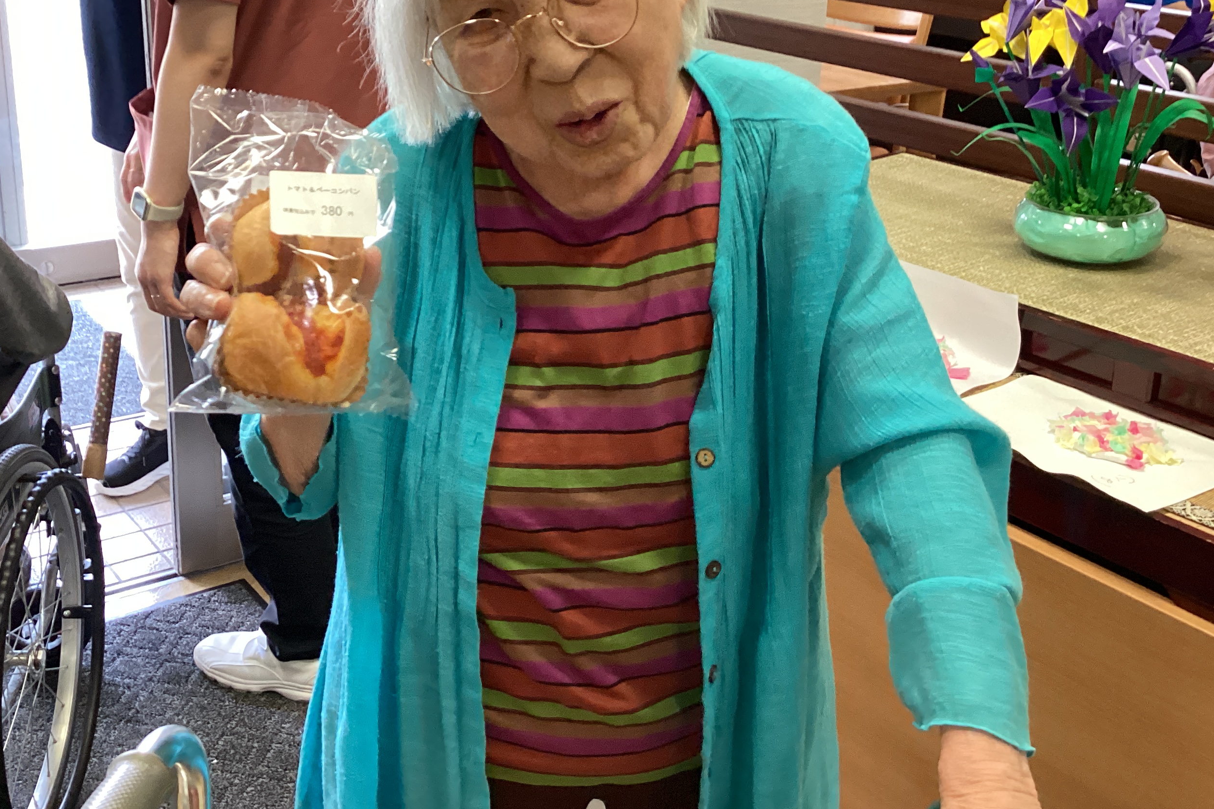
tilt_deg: -19.5
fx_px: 1416
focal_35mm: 42
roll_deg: -0.5
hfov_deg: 46.4
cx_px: 556
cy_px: 295
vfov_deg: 31.7
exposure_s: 1/50
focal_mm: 3.3
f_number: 2.4
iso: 250
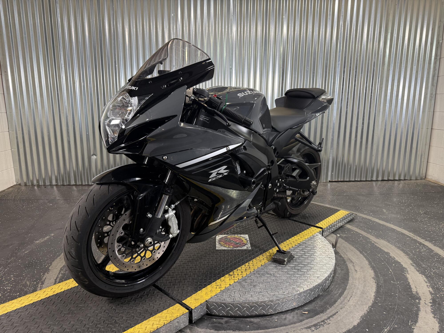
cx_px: 222
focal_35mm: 24
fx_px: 308
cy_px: 166
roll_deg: +0.2
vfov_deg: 56.8
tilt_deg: -11.3
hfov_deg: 71.6
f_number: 1.78
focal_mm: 6.76
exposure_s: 1/60
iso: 160
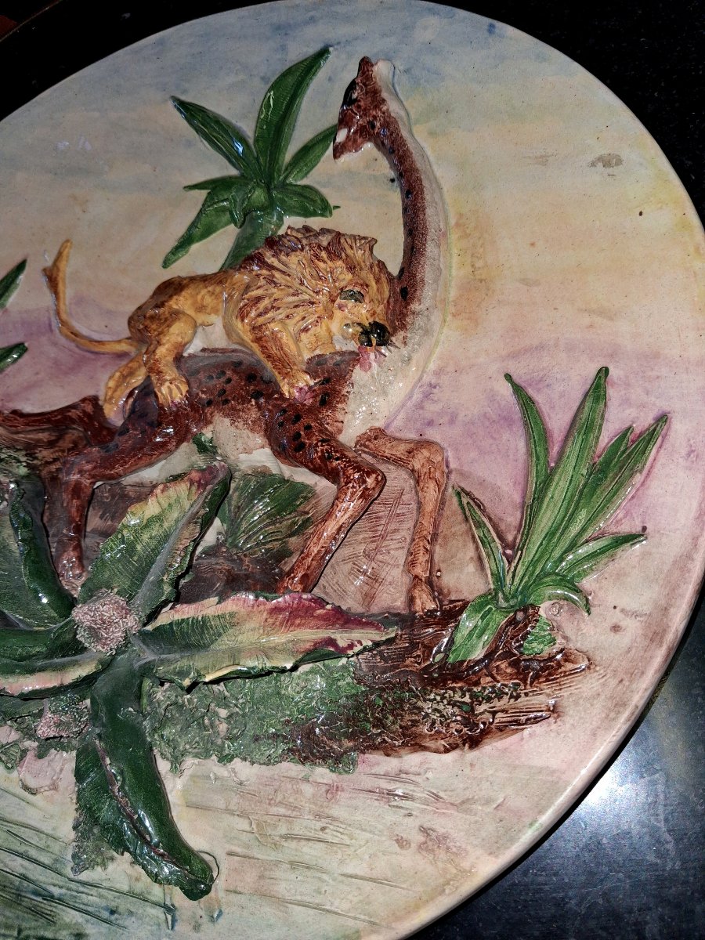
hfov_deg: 51.4
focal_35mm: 27
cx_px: 352
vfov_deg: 65.3
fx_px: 733
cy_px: 470
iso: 100
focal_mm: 4
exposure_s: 1/100
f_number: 1.8
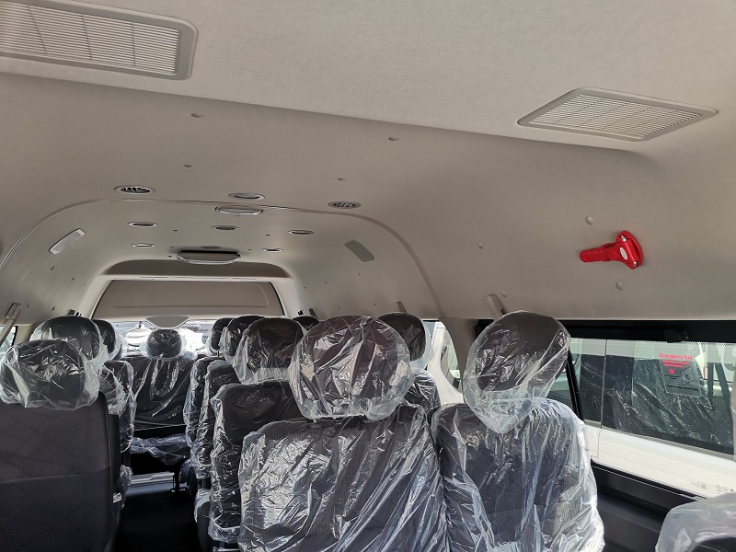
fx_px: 553
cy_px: 276
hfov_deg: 67.3
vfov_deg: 53.1
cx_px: 368
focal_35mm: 26
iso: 100
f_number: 1.8
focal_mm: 5.5
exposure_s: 1/100
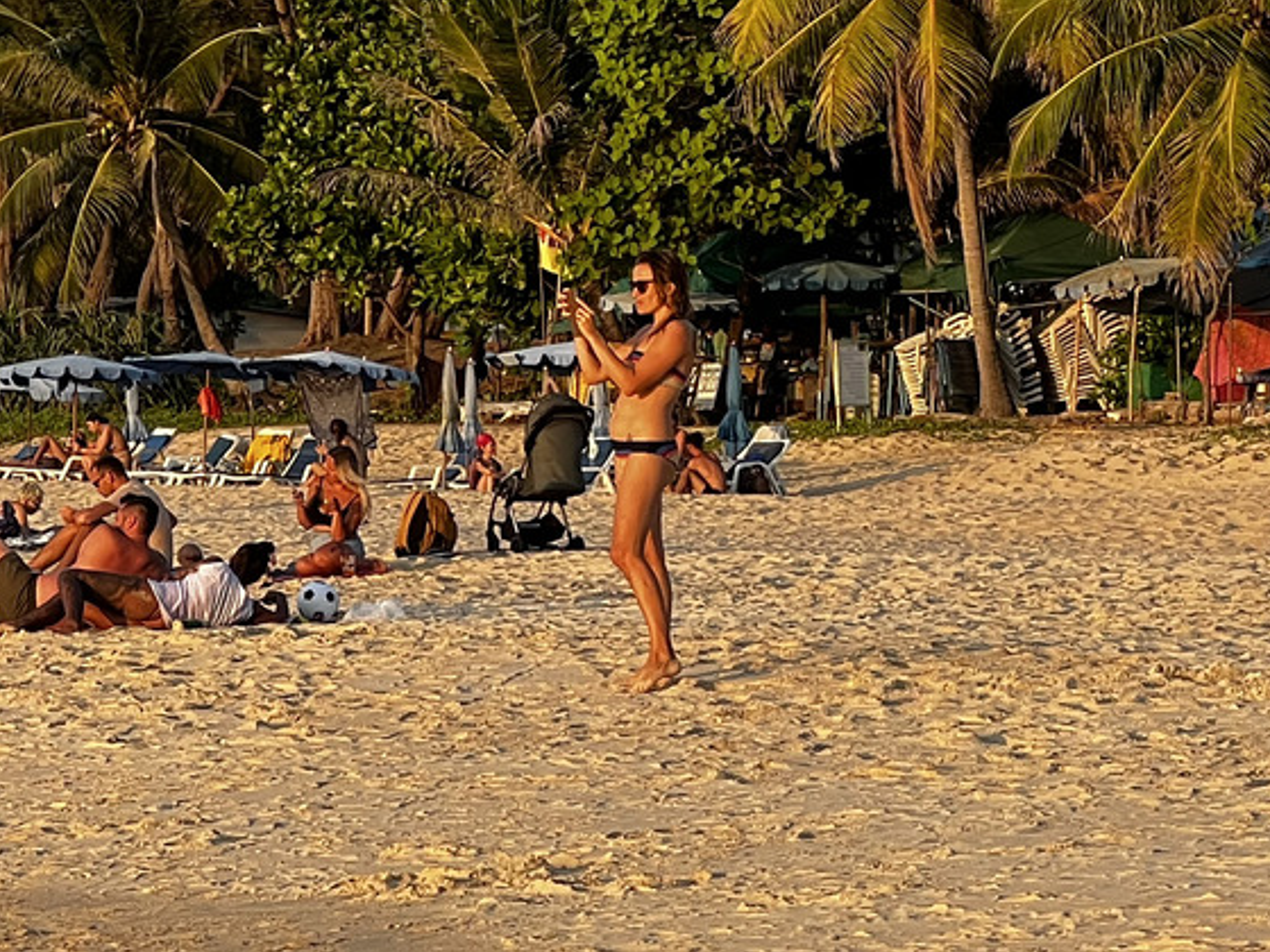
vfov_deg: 6.7
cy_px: -9
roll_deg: -0.6
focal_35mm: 220
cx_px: 952
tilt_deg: +4.2
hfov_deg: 9.0
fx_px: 8071
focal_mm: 9
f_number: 2.8
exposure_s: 1/217
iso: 32
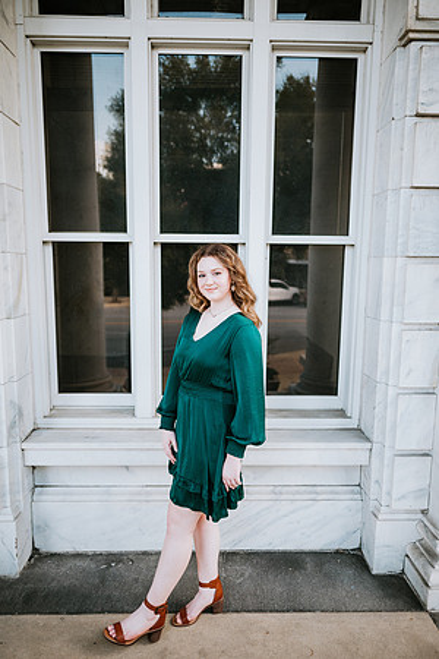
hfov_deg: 53.1
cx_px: 220
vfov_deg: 73.7
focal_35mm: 24
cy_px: 330
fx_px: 439
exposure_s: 1/200
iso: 160
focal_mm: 24
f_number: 2
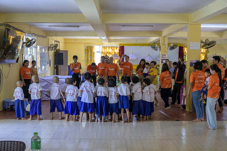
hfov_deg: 43.6
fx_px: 284
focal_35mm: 45
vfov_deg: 29.9
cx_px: 114
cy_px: 76
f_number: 5.6
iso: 3200
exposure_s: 1/200
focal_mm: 45
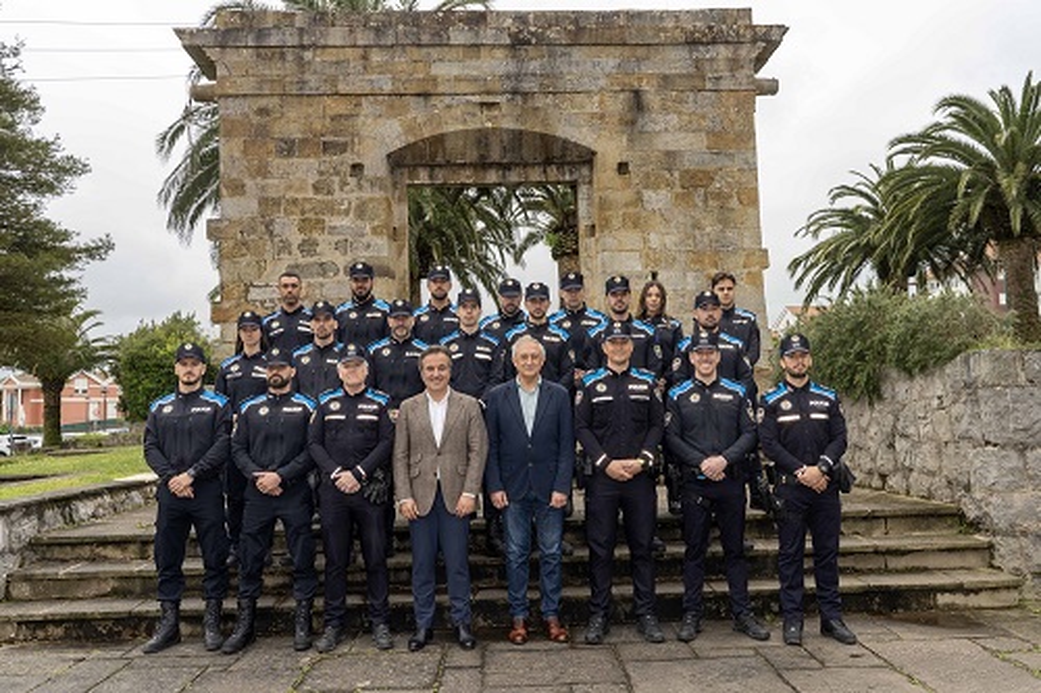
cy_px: 346
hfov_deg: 65.5
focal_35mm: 28
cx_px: 520
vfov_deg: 46.4
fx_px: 809
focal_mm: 28
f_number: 11
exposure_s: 1/200
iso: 640
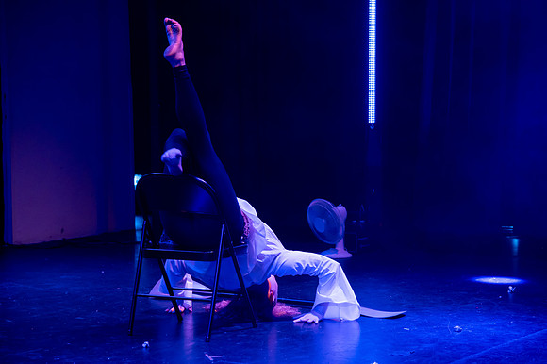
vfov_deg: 15.3
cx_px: 326
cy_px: 216
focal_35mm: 89
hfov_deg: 22.7
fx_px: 1358
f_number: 4
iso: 3200
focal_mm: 75
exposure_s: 1/160
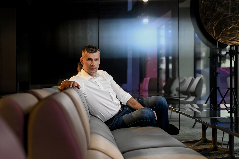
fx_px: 564
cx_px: 120
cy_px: 80
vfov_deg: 16.0
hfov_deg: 23.9
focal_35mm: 85
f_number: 4
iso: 640
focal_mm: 85
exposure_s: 1/100
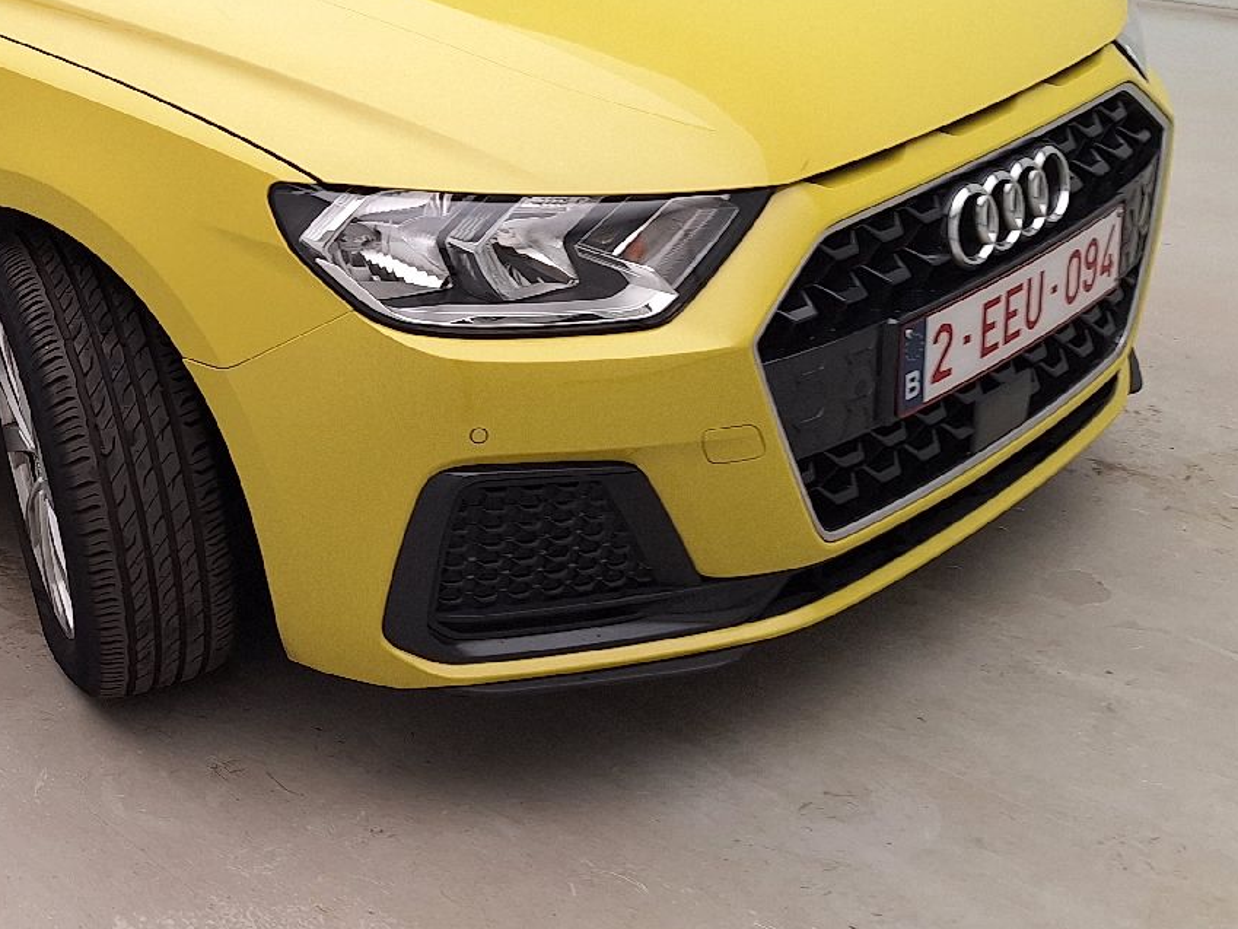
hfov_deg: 35.1
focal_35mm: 52
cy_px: 382
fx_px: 1860
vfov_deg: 28.0
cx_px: 171
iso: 40
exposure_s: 1/102
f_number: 1.8
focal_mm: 5.54
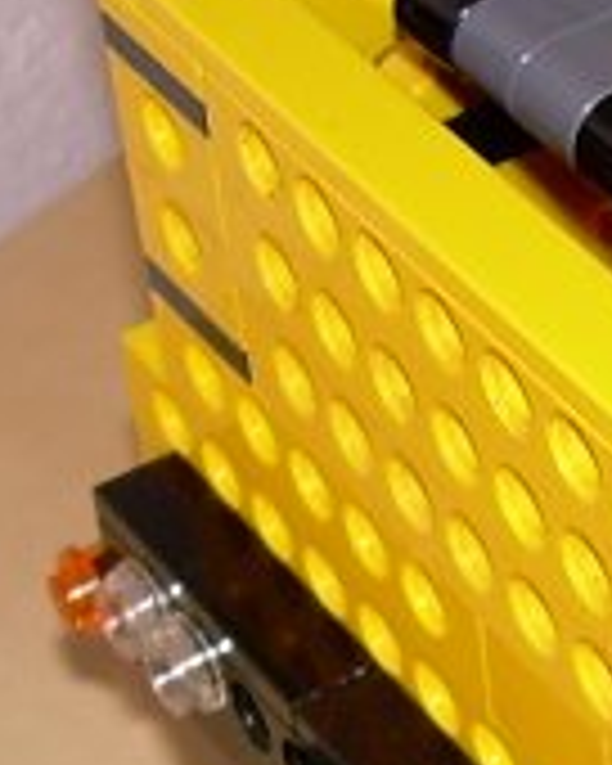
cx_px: 850
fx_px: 3962
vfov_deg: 11.0
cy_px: 522
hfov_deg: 8.7
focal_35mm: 175
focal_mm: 6.3
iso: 50
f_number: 2.8
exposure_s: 1/60
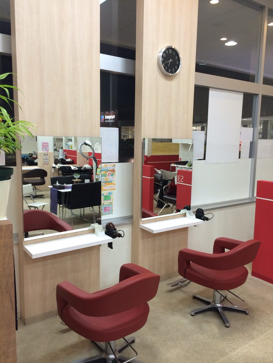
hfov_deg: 46.8
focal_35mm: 30
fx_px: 315
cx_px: 136
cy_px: 182
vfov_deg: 60.0
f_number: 2.2
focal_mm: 4.12
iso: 64
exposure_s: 1/30
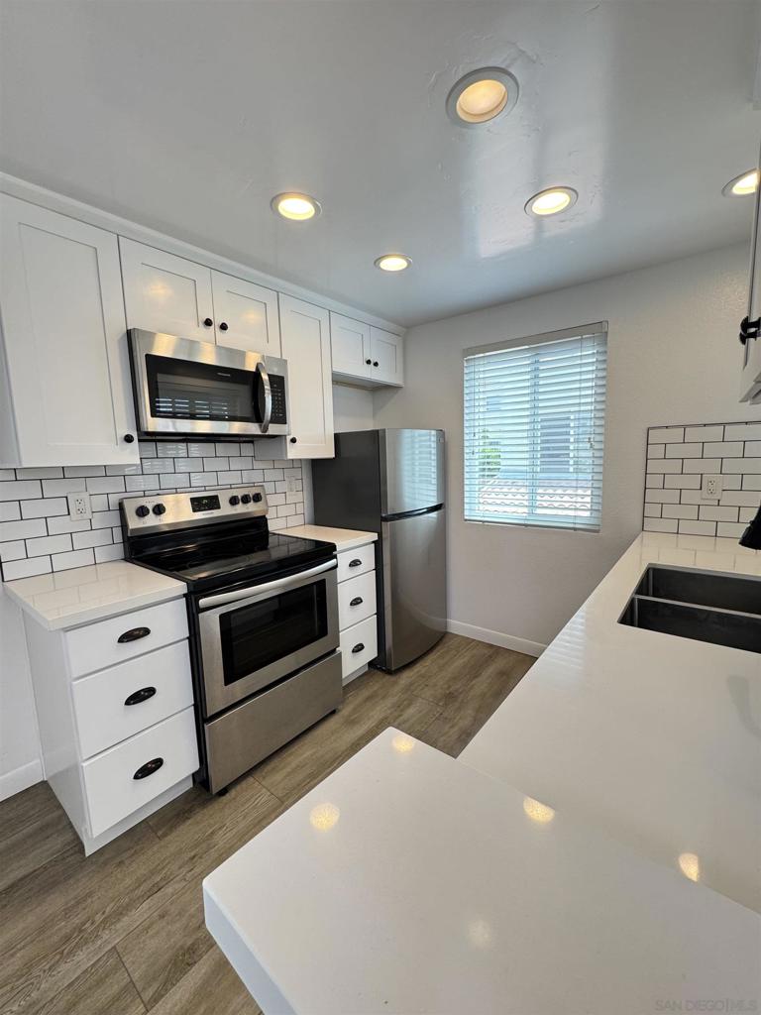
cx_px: 380
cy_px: 508
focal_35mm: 14
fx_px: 410
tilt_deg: -6.8
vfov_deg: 102.1
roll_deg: +2.0
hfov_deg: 85.7
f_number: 2.2
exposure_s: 1/120
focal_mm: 2.22
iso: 160
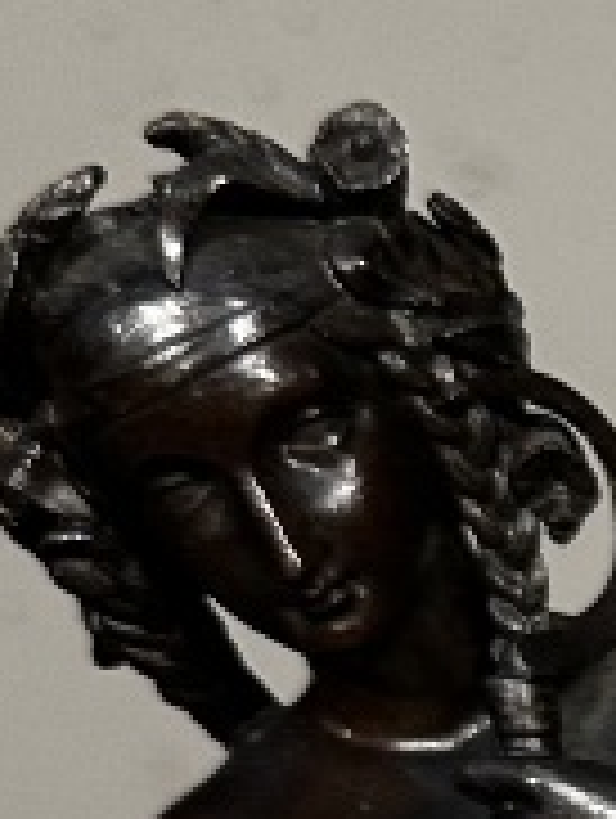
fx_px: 3740
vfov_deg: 11.9
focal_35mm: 158
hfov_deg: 8.4
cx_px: 1610
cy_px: 1210
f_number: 1.78
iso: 80
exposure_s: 1/100
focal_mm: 6.86
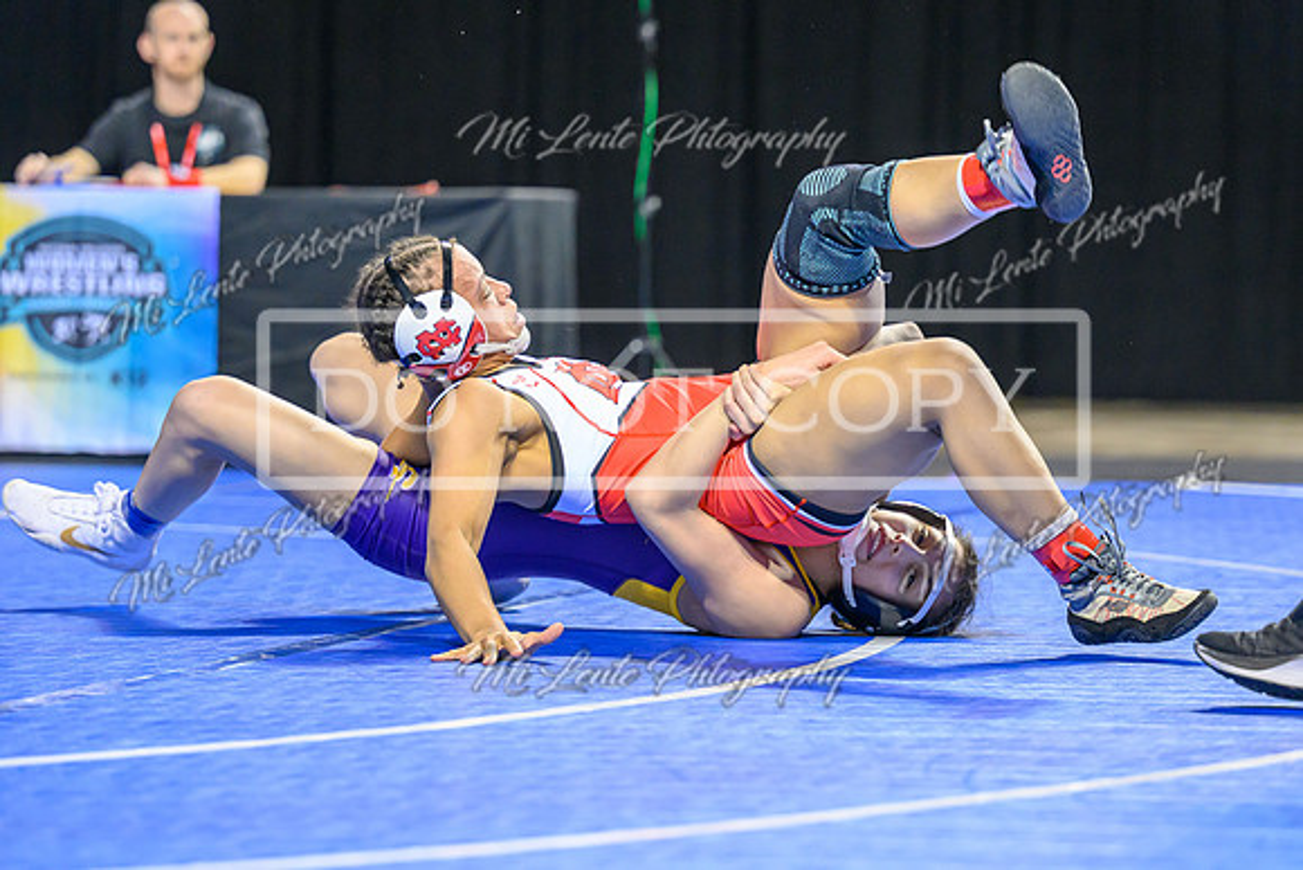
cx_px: 644
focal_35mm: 156
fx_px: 5639
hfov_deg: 13.2
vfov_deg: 8.8
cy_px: 515
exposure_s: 1/800
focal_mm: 120
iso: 3200
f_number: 2.8
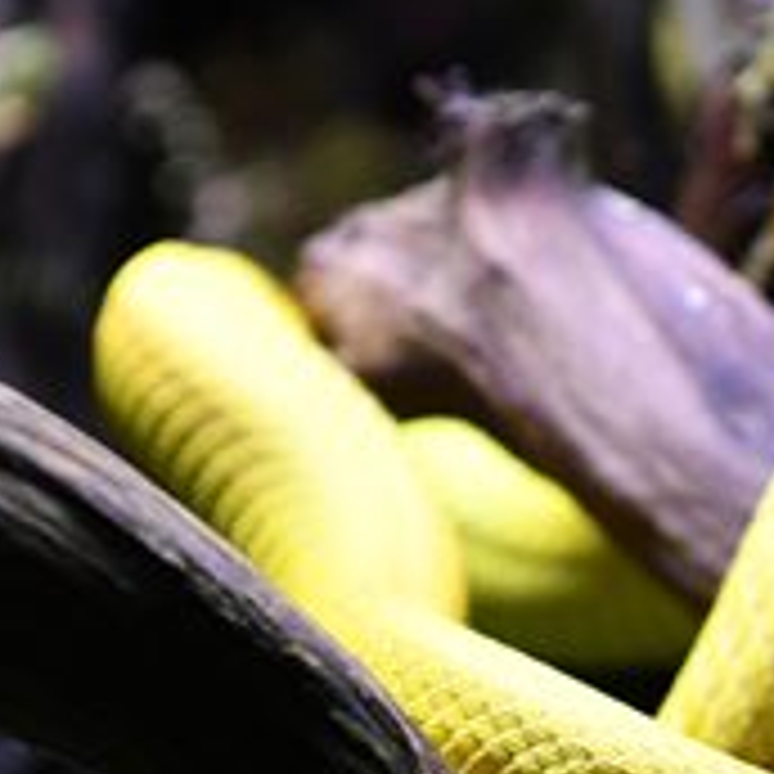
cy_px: 1064
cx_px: 774
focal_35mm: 291
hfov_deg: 6.0
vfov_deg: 6.0
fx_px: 7361
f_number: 4.5
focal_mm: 70
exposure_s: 1/80
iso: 800
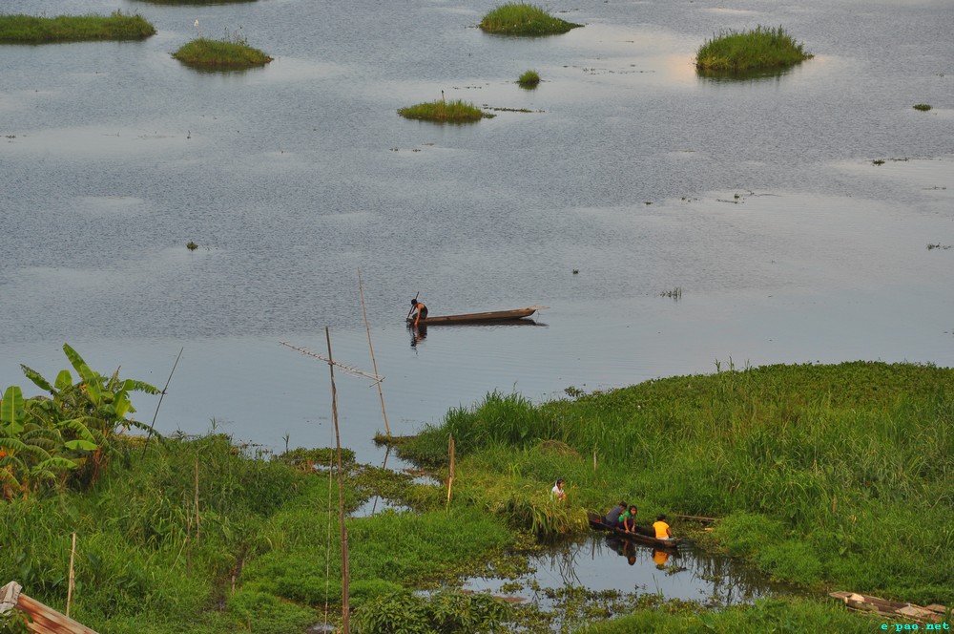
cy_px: 317
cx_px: 477
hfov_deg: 13.1
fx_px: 4168
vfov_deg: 8.7
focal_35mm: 158
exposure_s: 1/320
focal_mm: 105
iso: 250
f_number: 8
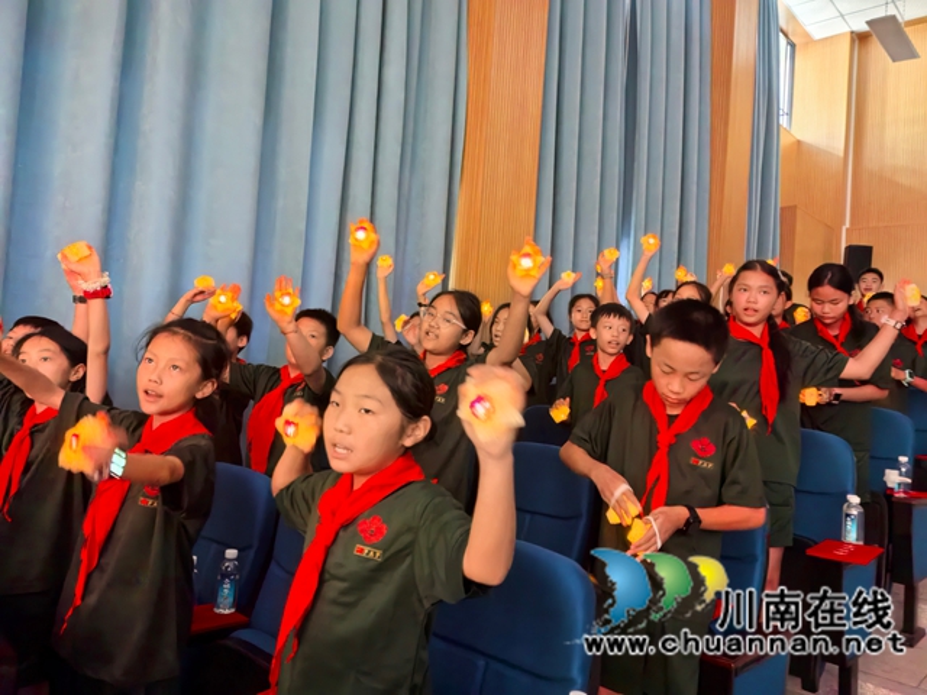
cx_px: 464
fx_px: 723
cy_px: 348
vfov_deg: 51.4
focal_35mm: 27
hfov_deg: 65.3
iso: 640
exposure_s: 1/100
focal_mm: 5.52
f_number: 1.9
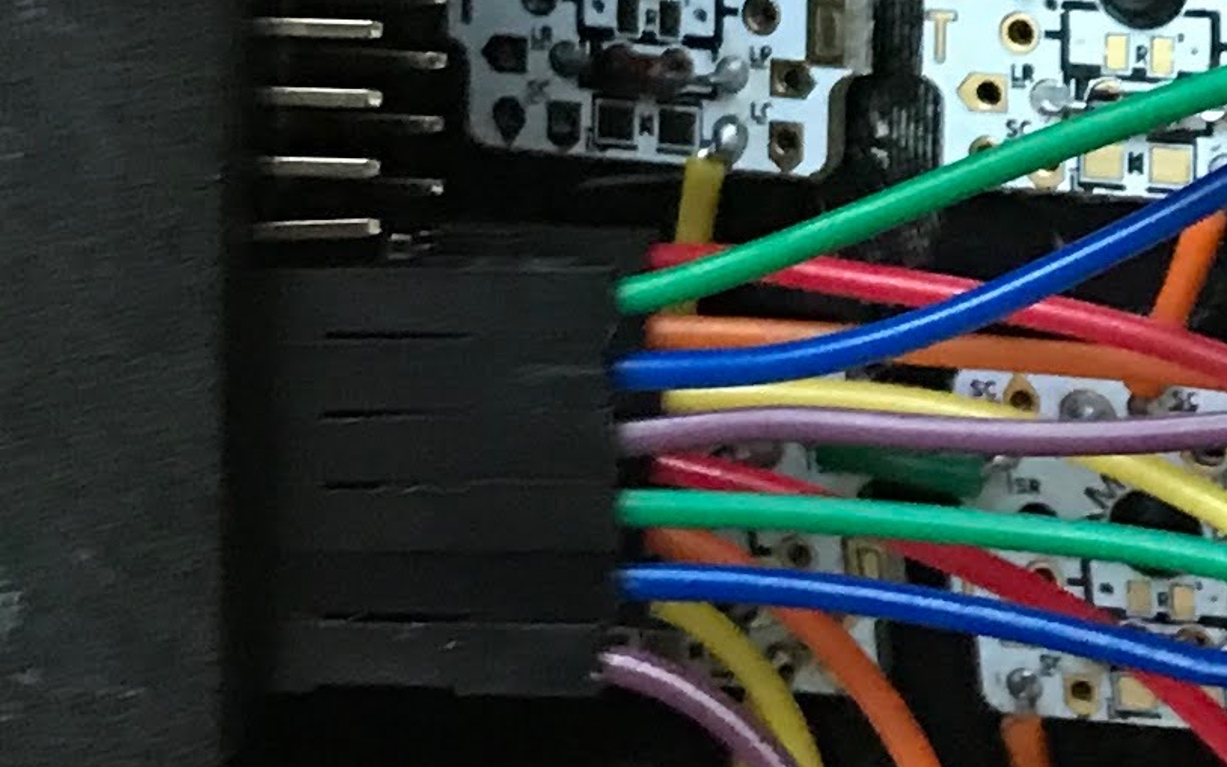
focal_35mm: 147
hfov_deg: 13.5
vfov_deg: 8.9
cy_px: 39
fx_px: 4916
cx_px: 1797
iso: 100
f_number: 1.8
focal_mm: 3.99
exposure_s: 1/15
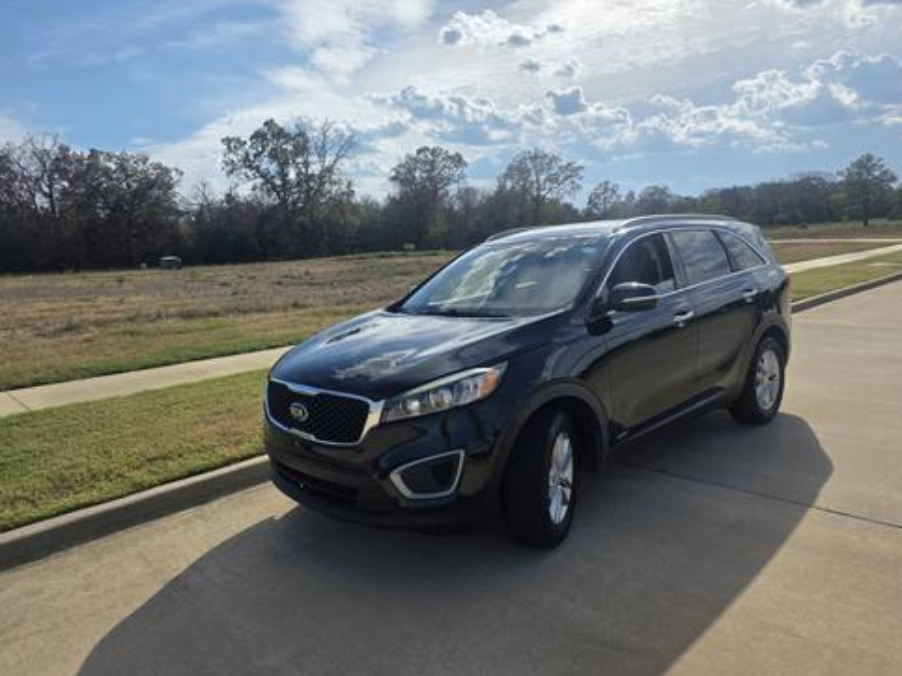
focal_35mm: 24
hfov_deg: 71.6
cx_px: 443
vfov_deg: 56.8
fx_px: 625
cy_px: 349
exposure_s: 1/7944
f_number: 1.7
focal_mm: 6.3
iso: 50
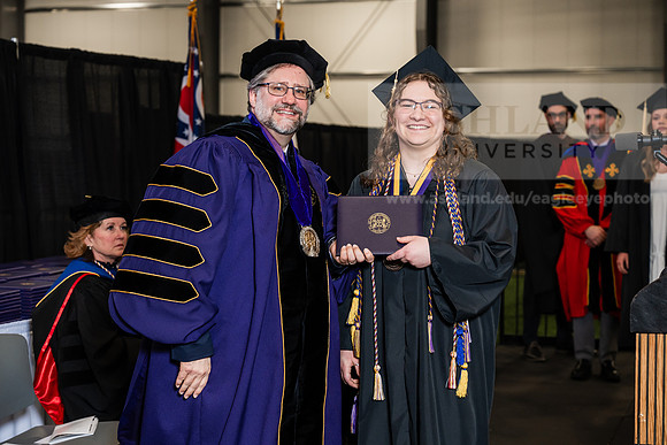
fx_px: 1297
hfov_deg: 28.8
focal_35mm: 70
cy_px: 222
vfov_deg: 19.5
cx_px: 334
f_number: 4.5
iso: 1250
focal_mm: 70
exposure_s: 1/200
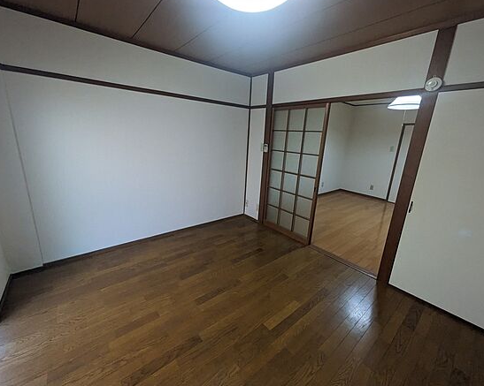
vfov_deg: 84.0
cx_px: 242
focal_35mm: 15
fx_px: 215
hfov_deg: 96.8
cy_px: 189
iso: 311
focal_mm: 1.83
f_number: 2.2
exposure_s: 1/120
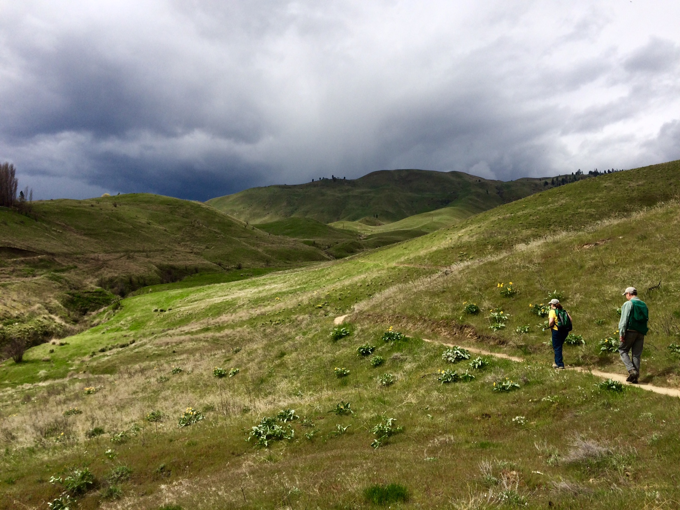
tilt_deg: -0.1
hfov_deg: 61.7
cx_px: 340
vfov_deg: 48.2
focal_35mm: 29
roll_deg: -0.7
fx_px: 570
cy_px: 255
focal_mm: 4.15
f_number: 2.2
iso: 32
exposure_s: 1/2564
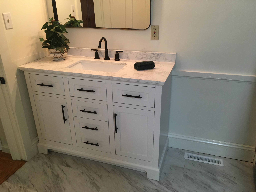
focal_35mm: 29
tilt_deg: -23.5
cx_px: 128
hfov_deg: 61.7
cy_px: 96
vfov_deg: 48.2
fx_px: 214
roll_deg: +0.5
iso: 100
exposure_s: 1/30
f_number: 2.2
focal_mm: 4.15
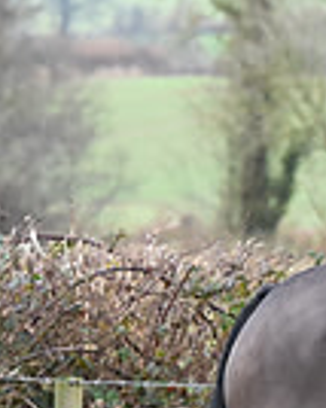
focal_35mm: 550
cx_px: 686
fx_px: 6641
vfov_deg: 3.5
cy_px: 432
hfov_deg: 2.8
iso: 3200
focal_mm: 135
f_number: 6.3
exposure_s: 1/800
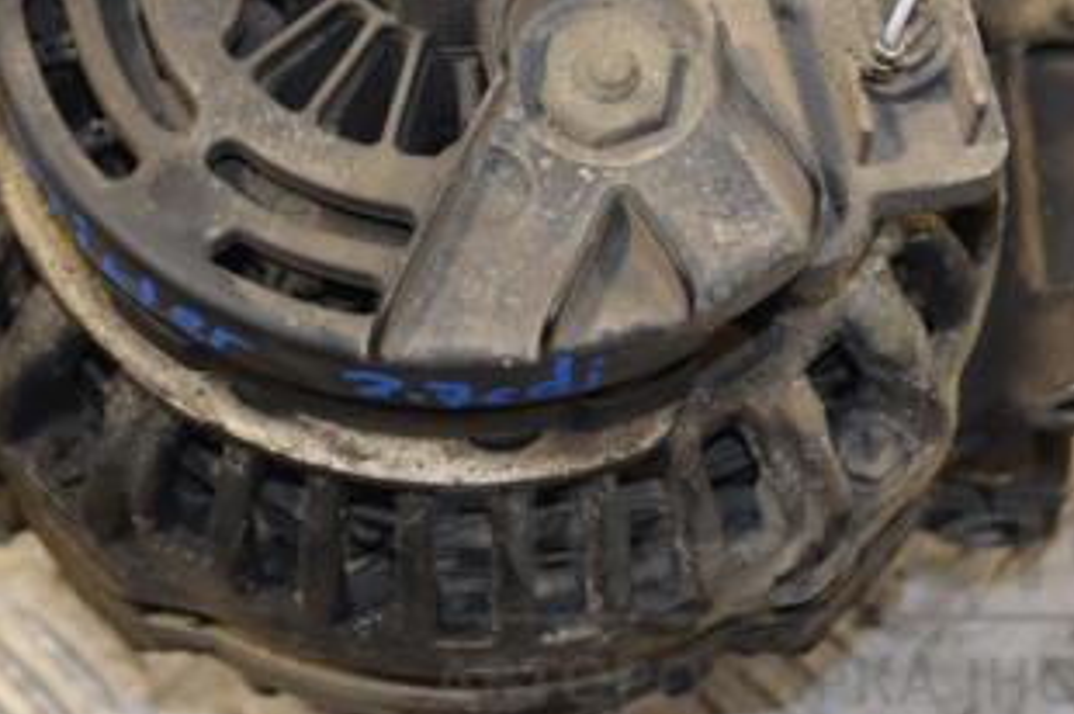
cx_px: 367
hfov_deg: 21.9
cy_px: 76
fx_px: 2772
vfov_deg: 14.5
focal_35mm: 93
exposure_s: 1/125
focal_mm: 32
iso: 400
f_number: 4.8
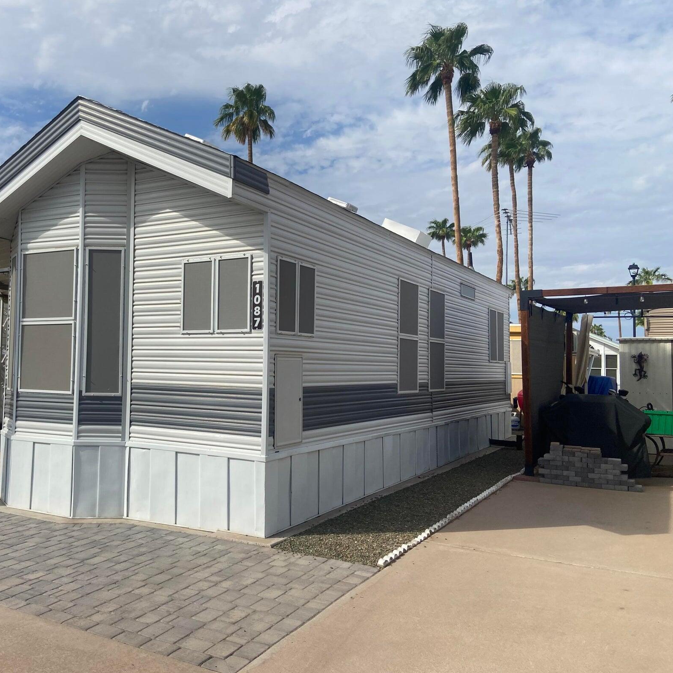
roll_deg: -0.9
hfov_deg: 51.5
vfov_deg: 52.5
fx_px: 682
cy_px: 339
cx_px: 220
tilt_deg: +0.6
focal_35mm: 31
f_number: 1.8
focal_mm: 4.25
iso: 32
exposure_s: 1/5236
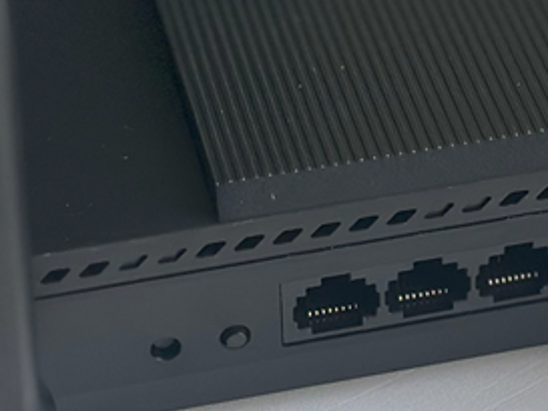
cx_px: 416
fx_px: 3342
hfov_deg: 9.4
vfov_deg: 7.0
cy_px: -160
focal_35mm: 211
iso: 100
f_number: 1.78
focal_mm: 6.86
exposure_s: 1/172
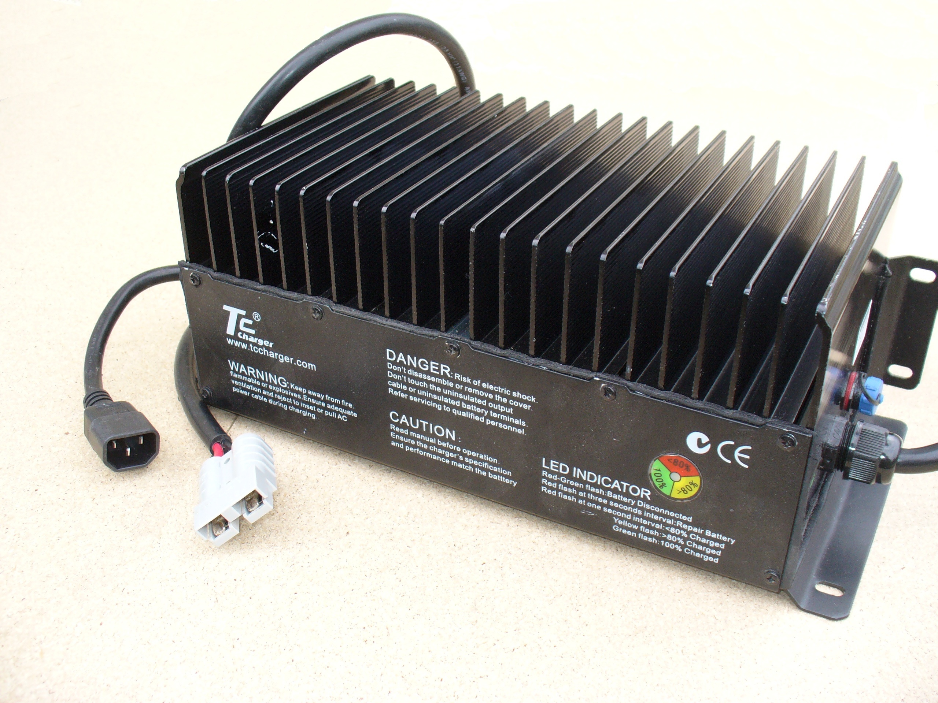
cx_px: 469
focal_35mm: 37
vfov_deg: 38.7
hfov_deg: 50.1
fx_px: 1003
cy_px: 352
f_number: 2.8
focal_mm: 6.1
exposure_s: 1/250
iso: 100
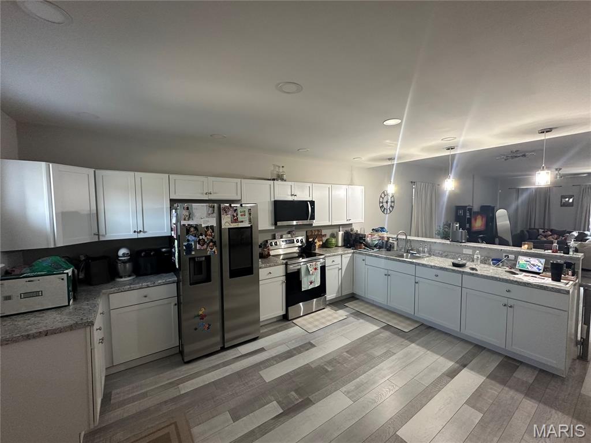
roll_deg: +0.6
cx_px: 296
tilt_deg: -2.9
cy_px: 222
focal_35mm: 14
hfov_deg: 102.1
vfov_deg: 85.7
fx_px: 239
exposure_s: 1/60
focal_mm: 2.22
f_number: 2.2
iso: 250
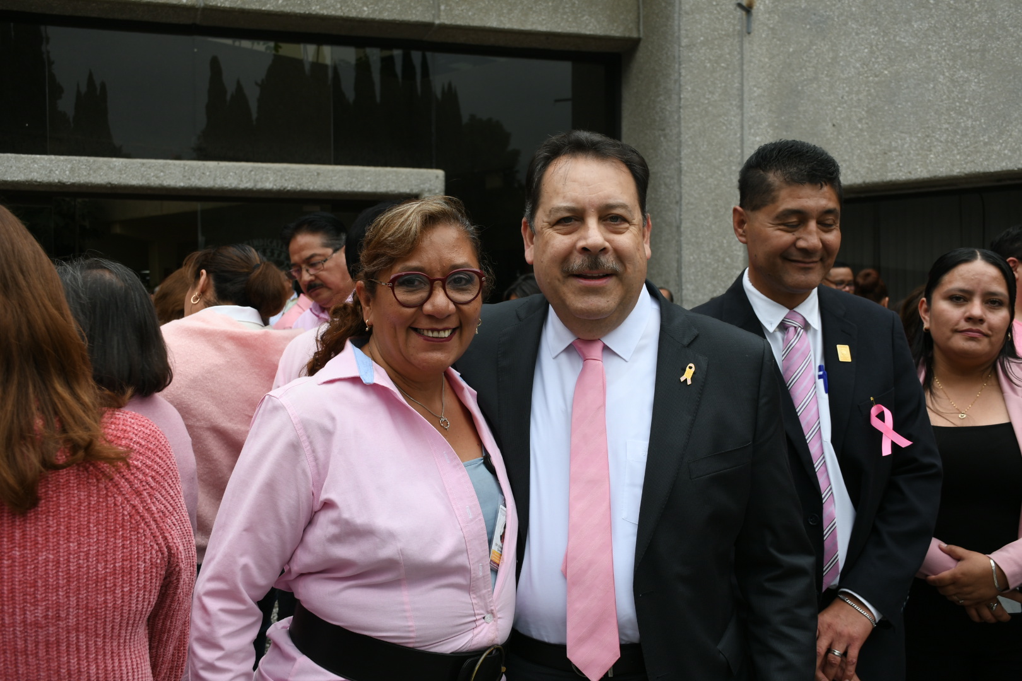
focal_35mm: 39
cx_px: 511
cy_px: 340
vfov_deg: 34.2
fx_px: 1107
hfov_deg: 49.6
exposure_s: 1/160
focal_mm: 26
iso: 160
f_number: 6.3
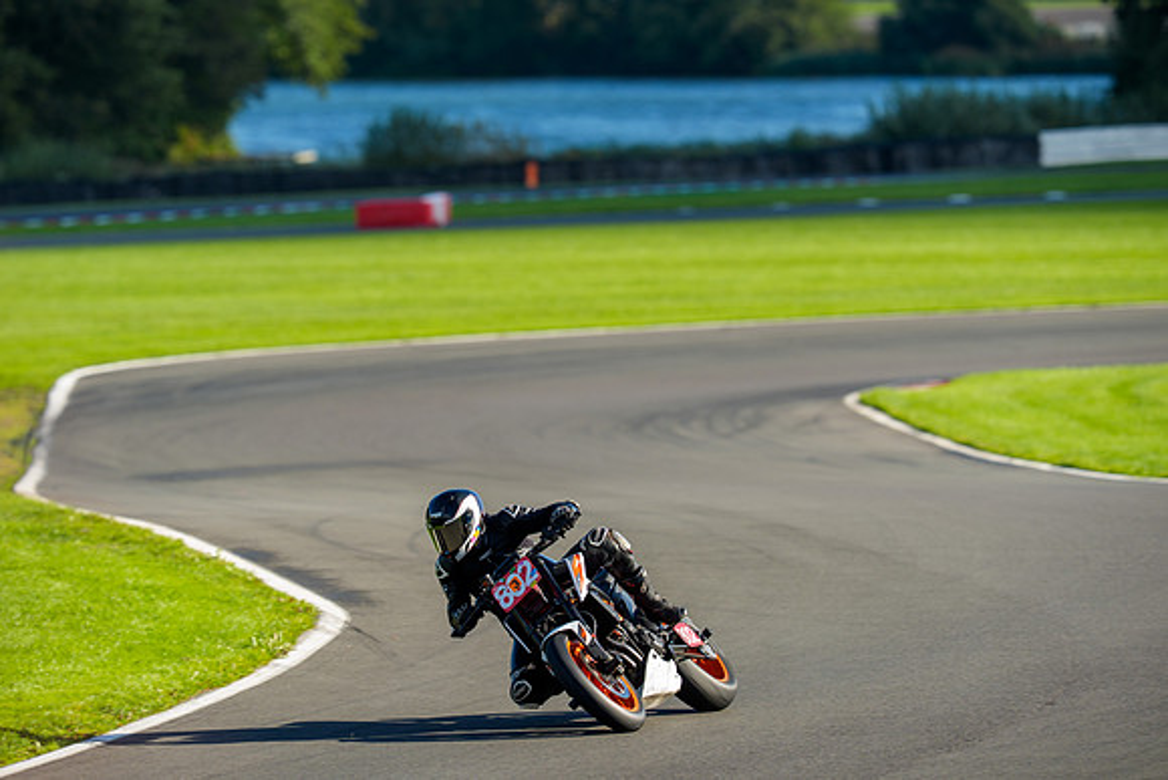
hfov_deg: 5.2
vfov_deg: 3.4
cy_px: 390
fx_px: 12980
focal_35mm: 400
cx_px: 584
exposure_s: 1/400
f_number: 5.6
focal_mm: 400
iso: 125
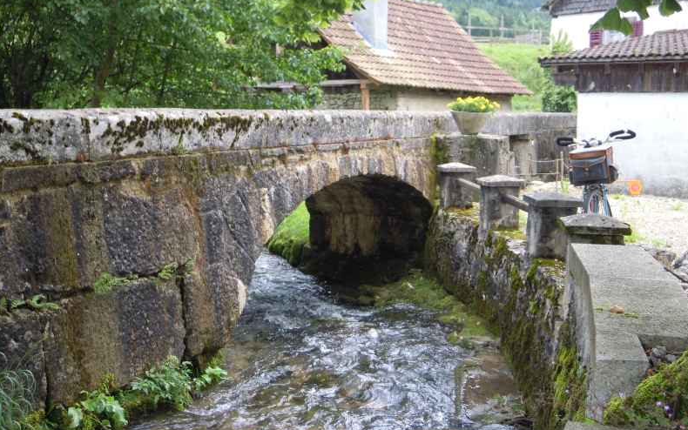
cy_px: 212
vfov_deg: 29.2
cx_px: 346
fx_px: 825
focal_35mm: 44
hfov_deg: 45.3
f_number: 3.2
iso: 100
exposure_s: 1/100
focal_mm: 7.3
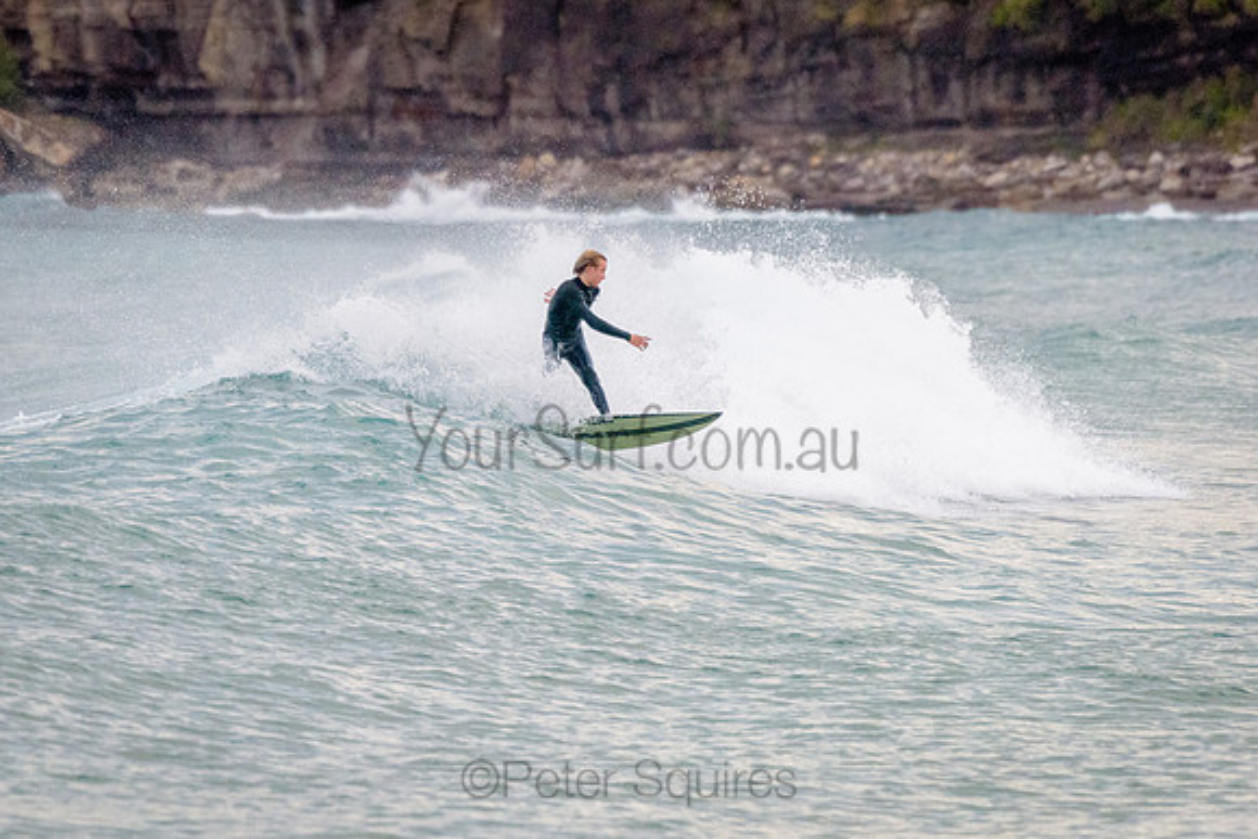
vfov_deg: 3.3
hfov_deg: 5.0
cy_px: 409
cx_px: 488
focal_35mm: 416
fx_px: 14541
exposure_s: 1/2000
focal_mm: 340
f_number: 5.6
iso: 2500
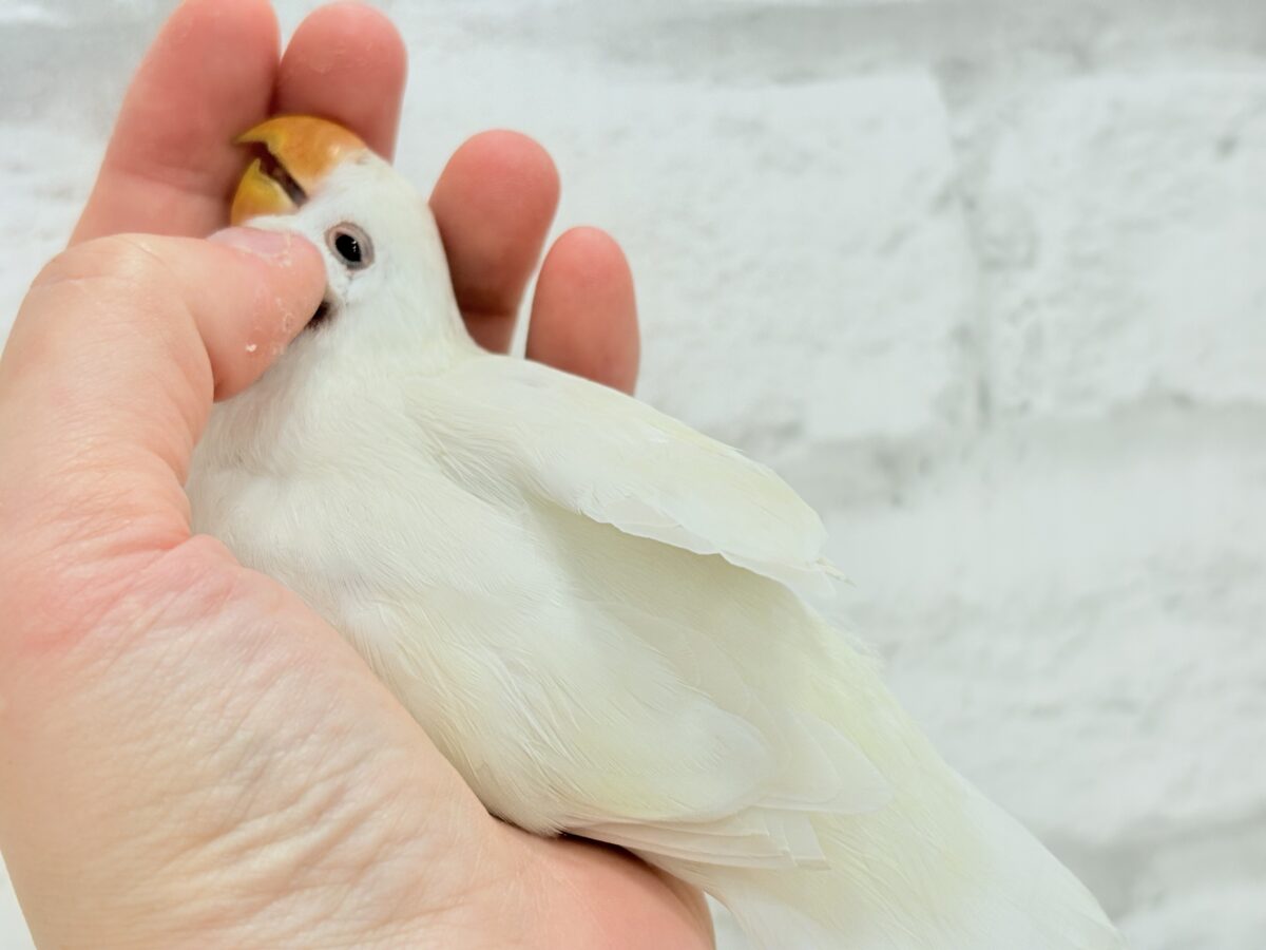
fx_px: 1902
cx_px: 633
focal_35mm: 52
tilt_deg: -10.5
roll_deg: +3.3
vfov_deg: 28.0
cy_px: 475
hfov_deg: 36.8
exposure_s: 1/100
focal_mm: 5.96
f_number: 1.6
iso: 64
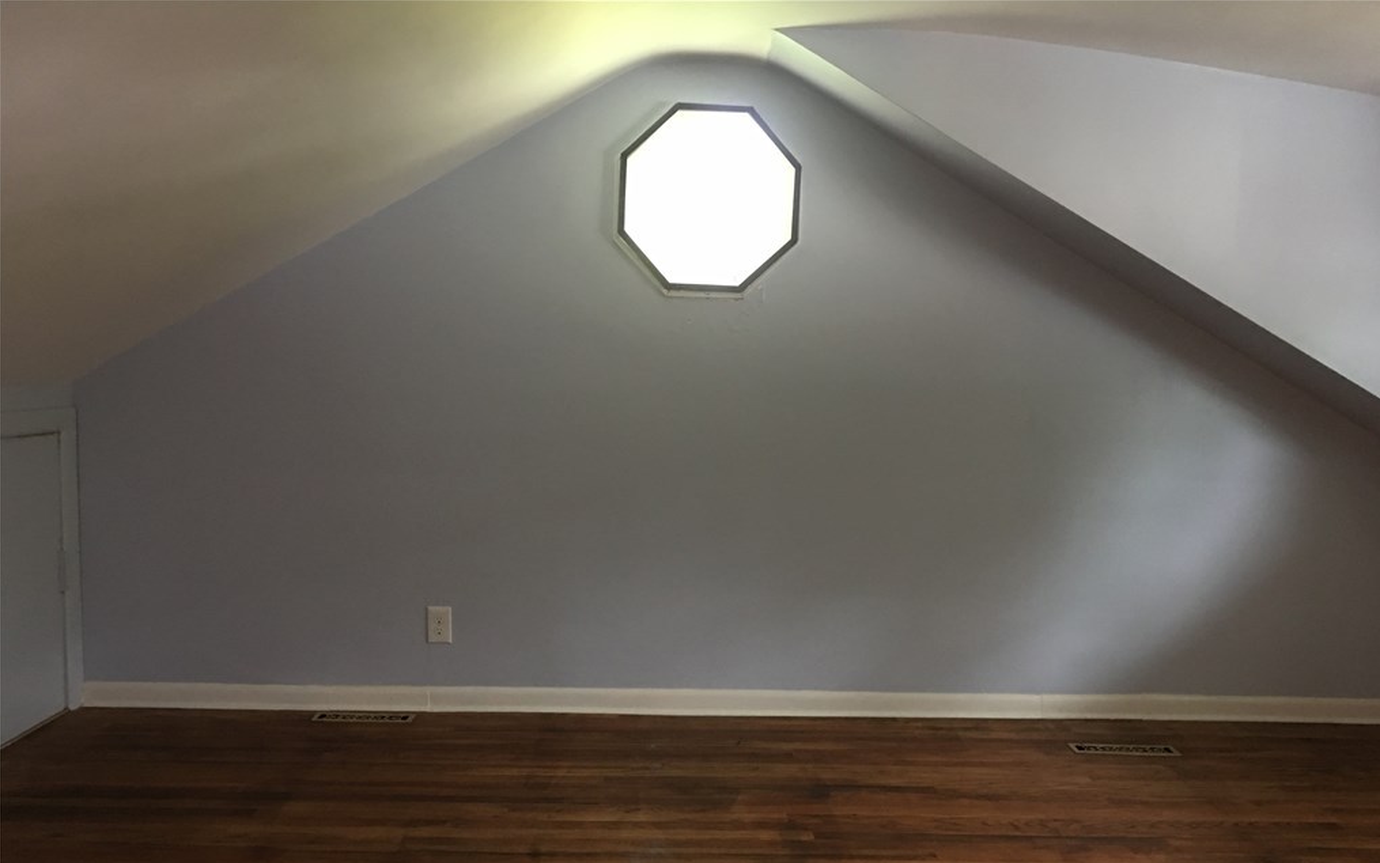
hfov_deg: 61.2
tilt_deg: -6.1
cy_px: 521
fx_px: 1166
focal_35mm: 31
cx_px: 695
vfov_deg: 40.4
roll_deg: -1.0
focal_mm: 4.15
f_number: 2.2
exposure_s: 1/4
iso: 64
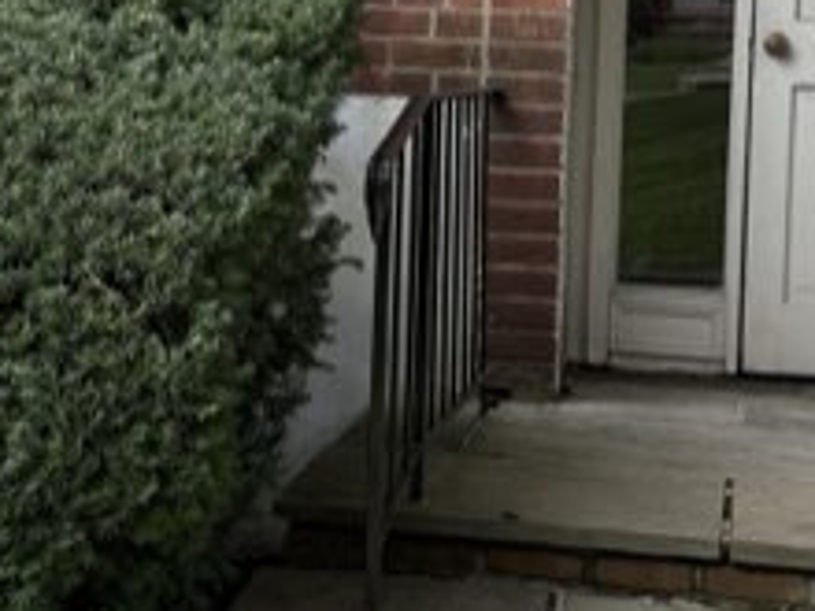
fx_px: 2190
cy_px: 165
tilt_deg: -4.4
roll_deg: -2.1
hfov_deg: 20.9
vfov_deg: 15.8
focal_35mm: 93
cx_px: 193
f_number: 1.78
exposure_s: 1/750
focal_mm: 6.76
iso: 80
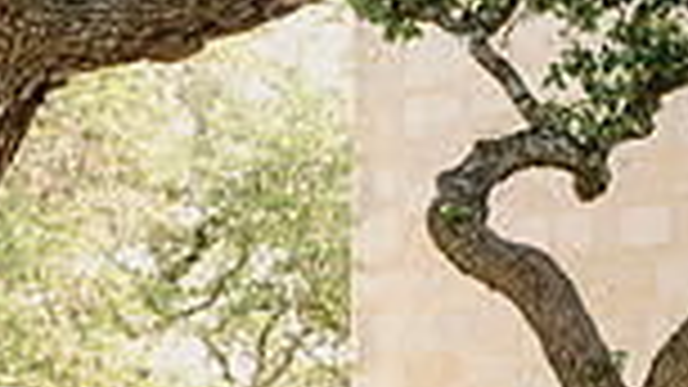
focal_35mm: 159
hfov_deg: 13.5
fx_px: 2900
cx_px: 234
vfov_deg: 7.4
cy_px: 682
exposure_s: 1/160
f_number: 3.5
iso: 200
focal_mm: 40
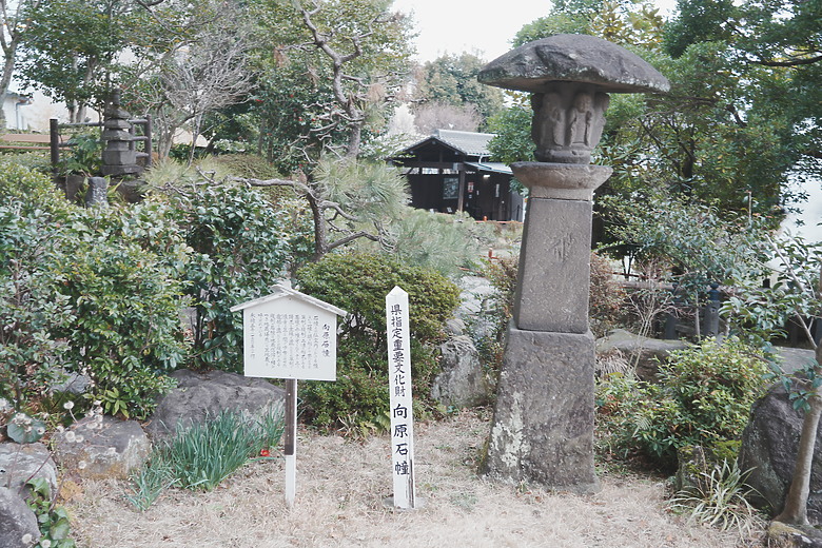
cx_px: 411
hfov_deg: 58.7
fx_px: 731
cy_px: 274
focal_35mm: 32
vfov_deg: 41.1
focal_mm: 32
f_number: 4
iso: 160
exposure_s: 1/40
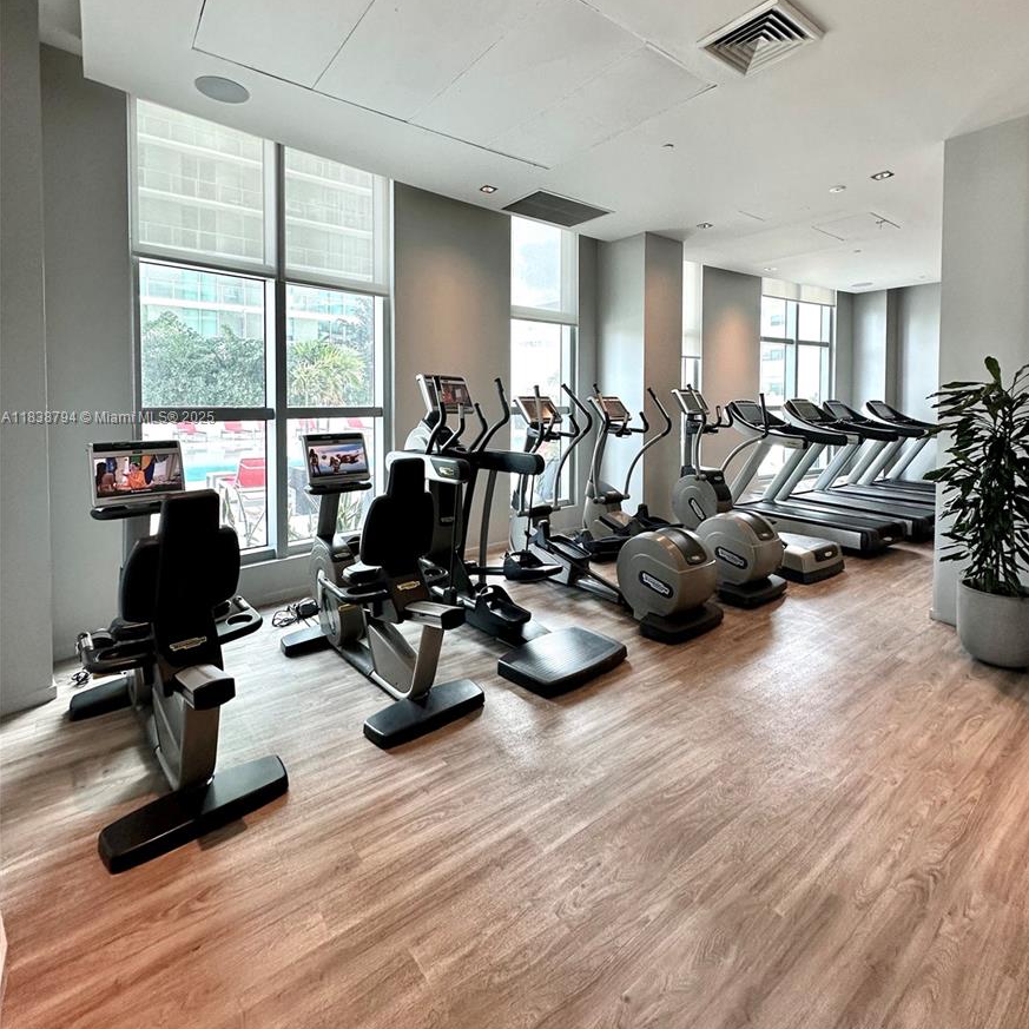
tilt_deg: -0.9
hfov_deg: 83.9
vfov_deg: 83.1
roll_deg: -2.2
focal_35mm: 17
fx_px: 572
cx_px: 529
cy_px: 418
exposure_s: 1/120
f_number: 2.2
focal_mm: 2.22
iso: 200
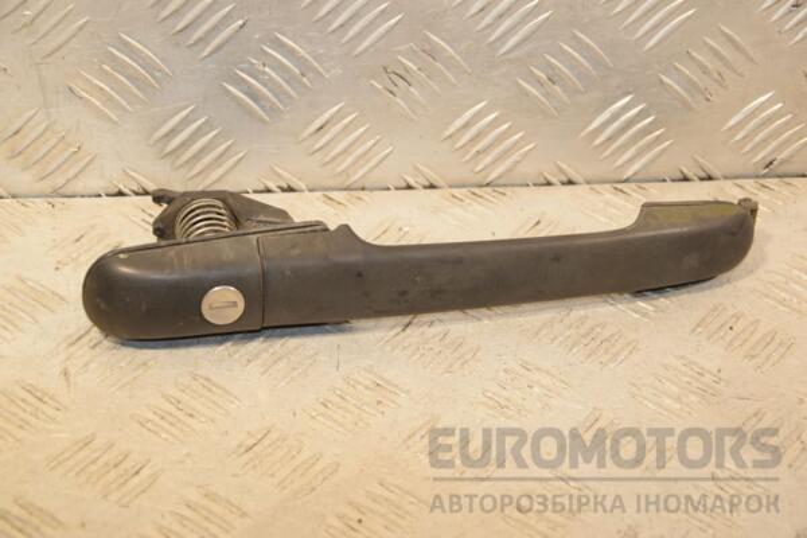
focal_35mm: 93
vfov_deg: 14.7
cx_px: 404
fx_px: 2085
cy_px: 269
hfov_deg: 21.9
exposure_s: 1/200
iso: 800
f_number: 6.3
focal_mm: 62
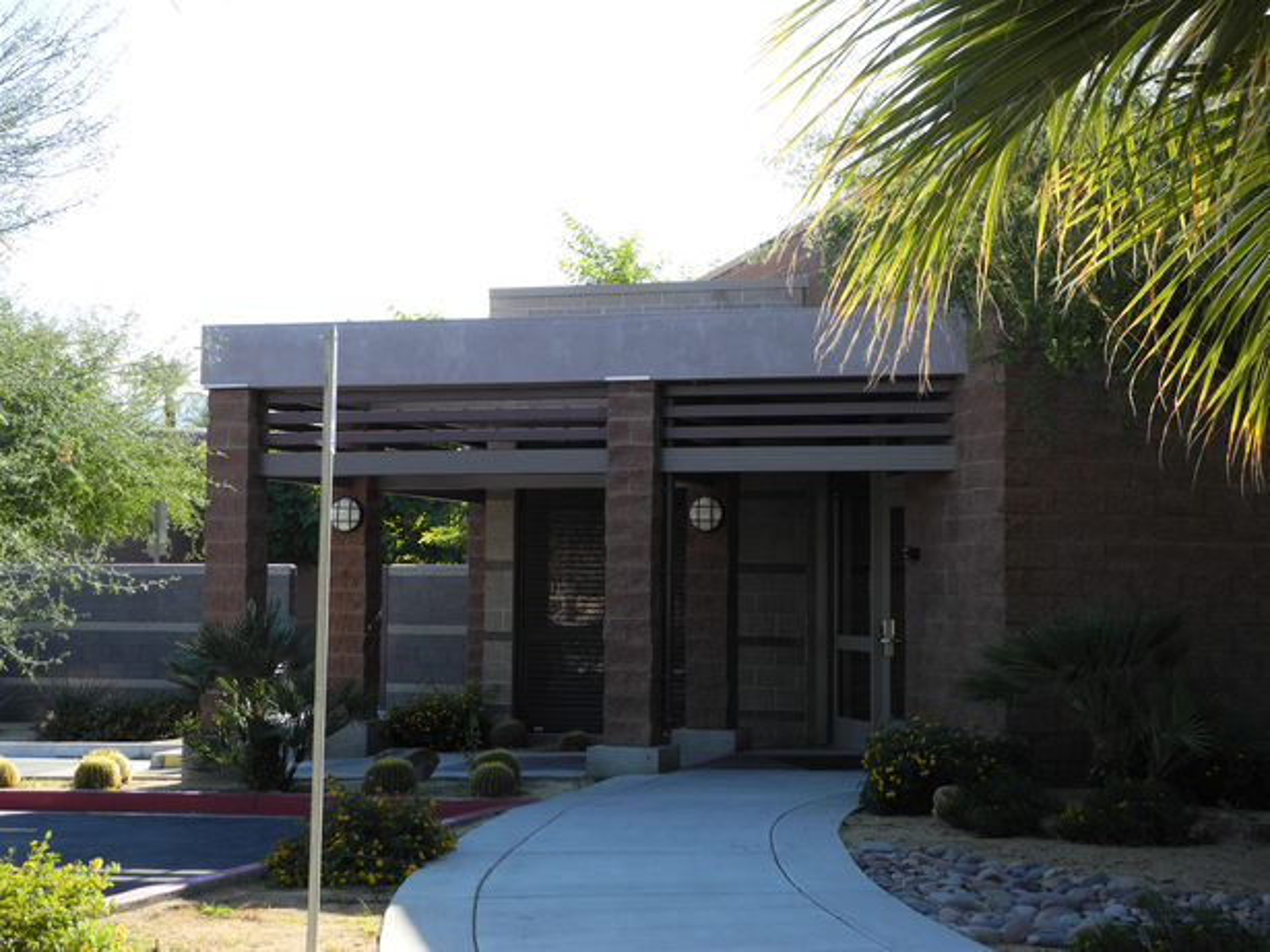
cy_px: 476
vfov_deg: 26.6
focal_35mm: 55
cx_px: 635
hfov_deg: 34.9
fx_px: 2017
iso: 100
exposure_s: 1/434
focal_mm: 11.8
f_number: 3.5
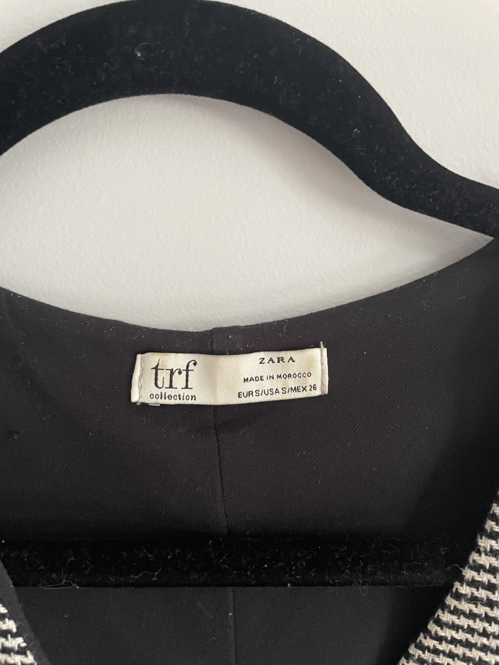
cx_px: 250
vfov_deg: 67.3
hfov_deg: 53.1
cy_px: 332
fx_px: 500
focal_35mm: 26
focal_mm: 4.2
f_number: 1.6
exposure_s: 1/44
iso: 500
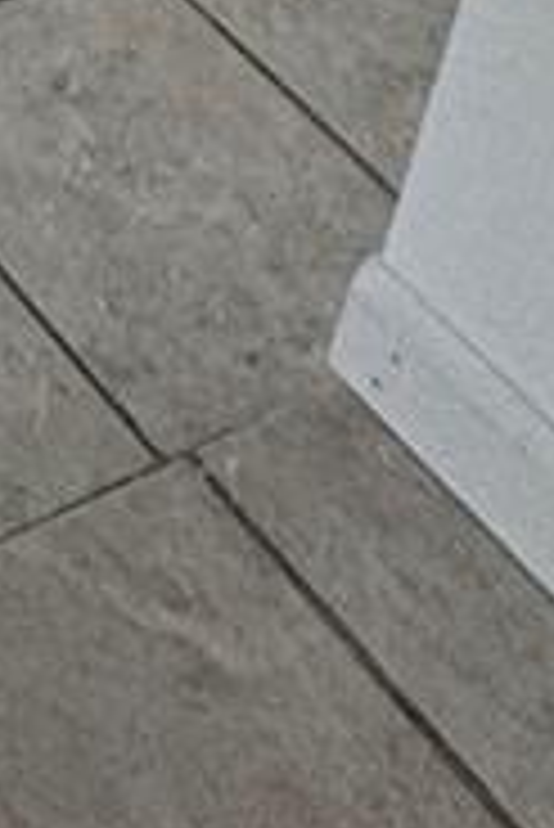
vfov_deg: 12.6
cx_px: -1266
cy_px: -1462
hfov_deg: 9.7
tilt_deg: -15.5
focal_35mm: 95
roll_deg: +0.7
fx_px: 2189
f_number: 2.2
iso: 125
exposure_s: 1/99
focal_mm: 2.22
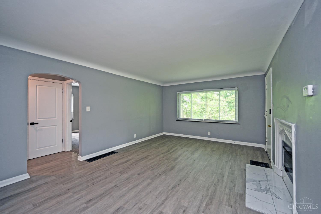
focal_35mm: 14
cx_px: 160
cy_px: 107
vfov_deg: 81.2
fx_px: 125
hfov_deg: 104.3
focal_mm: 14
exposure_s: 1/60
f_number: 4
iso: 450
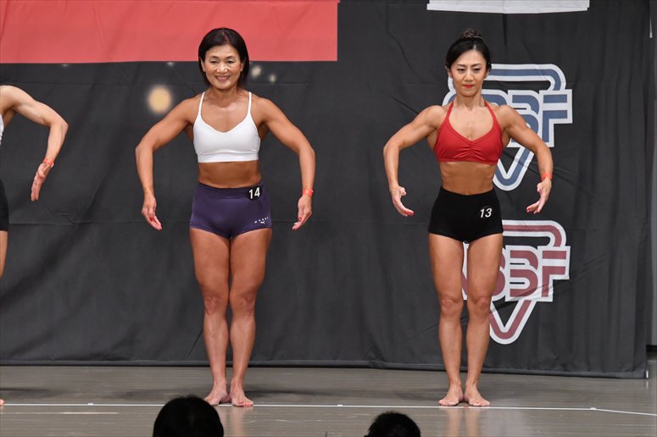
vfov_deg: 5.4
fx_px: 4652
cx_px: 328
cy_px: 218
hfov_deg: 8.1
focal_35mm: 255
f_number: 5.6
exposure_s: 1/400
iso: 5000
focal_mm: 170
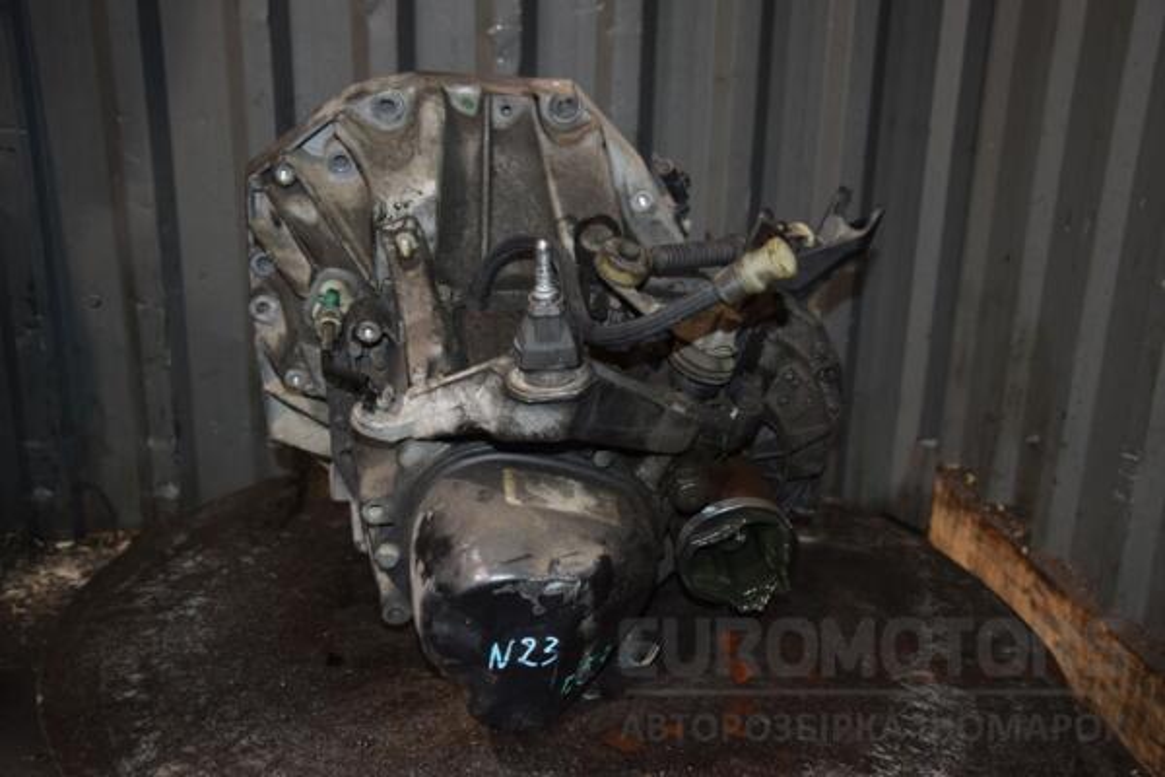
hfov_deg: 49.6
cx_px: 582
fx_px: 1262
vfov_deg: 34.2
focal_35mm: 39
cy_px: 388
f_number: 5
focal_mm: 26
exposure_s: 1/60
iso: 800
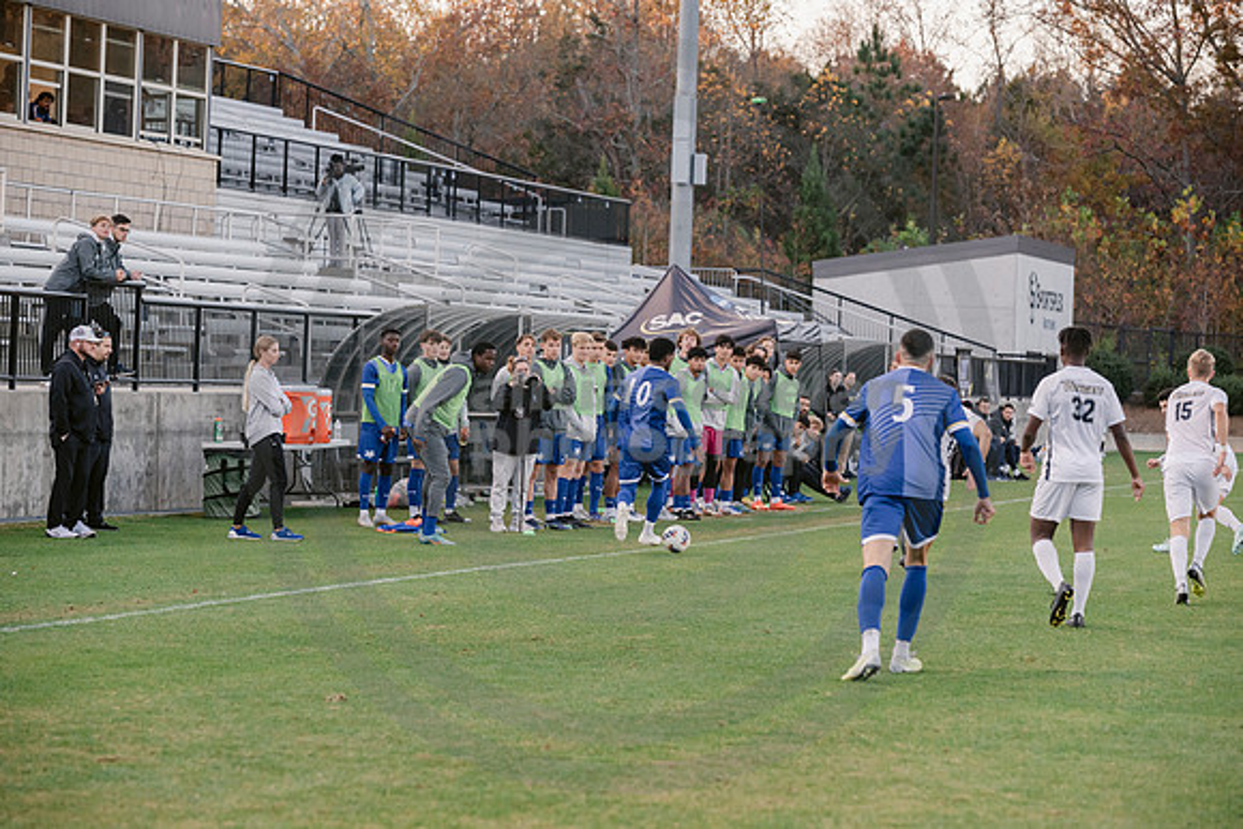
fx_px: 4489
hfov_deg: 15.8
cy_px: 414
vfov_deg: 10.6
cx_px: 622
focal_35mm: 130
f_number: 5
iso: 1250
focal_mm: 130
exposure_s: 1/640
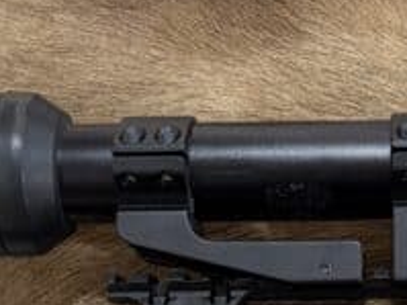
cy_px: 313
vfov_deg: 10.9
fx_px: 1575
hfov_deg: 14.5
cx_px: 423
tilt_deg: -76.0
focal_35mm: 134
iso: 160
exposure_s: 1/60
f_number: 1.6
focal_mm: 5.96
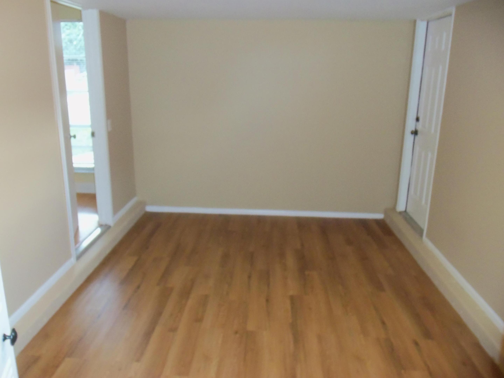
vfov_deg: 48.2
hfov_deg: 61.7
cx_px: 252
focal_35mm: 29
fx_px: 422
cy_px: 189
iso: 250
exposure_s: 1/30
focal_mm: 5.2
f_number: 3.4
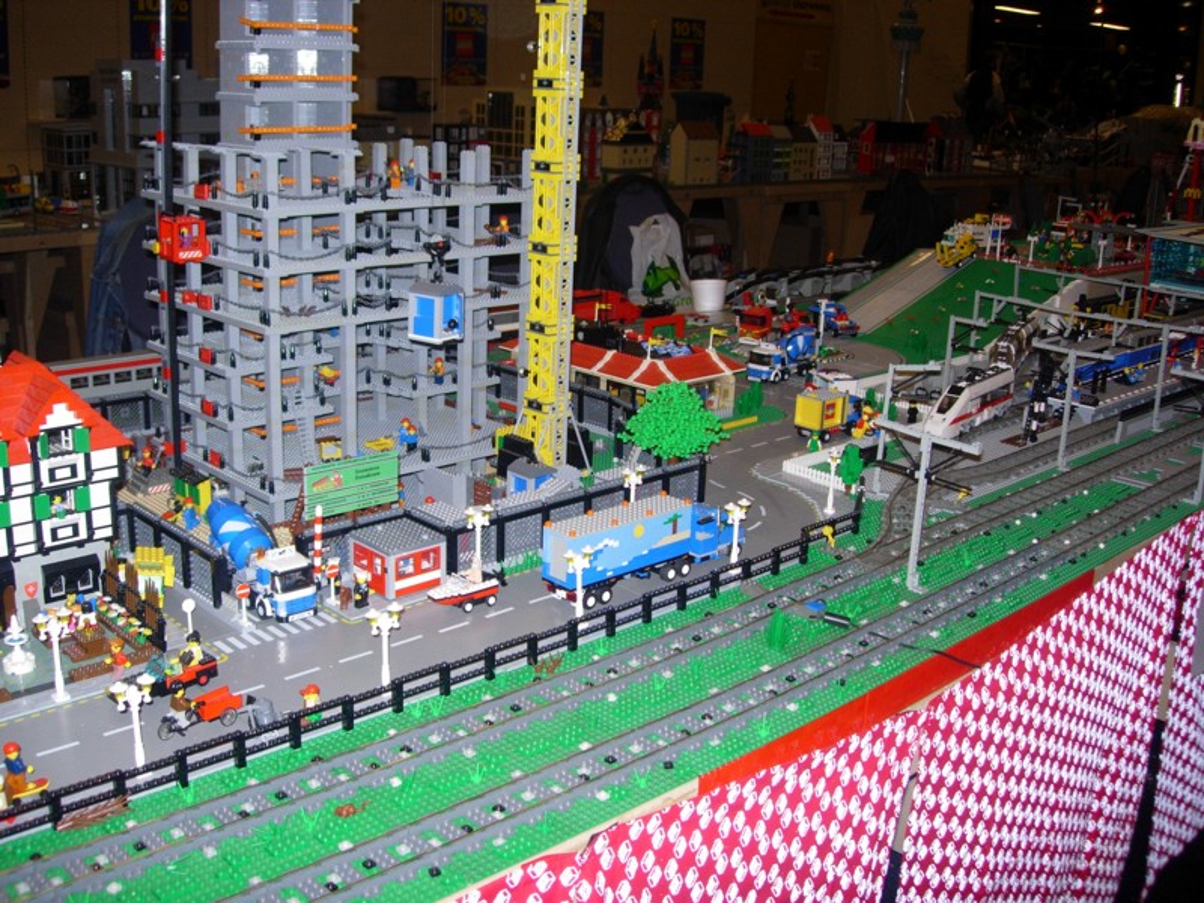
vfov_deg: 37.7
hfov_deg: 49.0
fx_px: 1322
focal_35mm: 38
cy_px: 452
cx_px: 602
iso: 79
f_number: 2.8
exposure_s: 1/64
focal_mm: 7.8
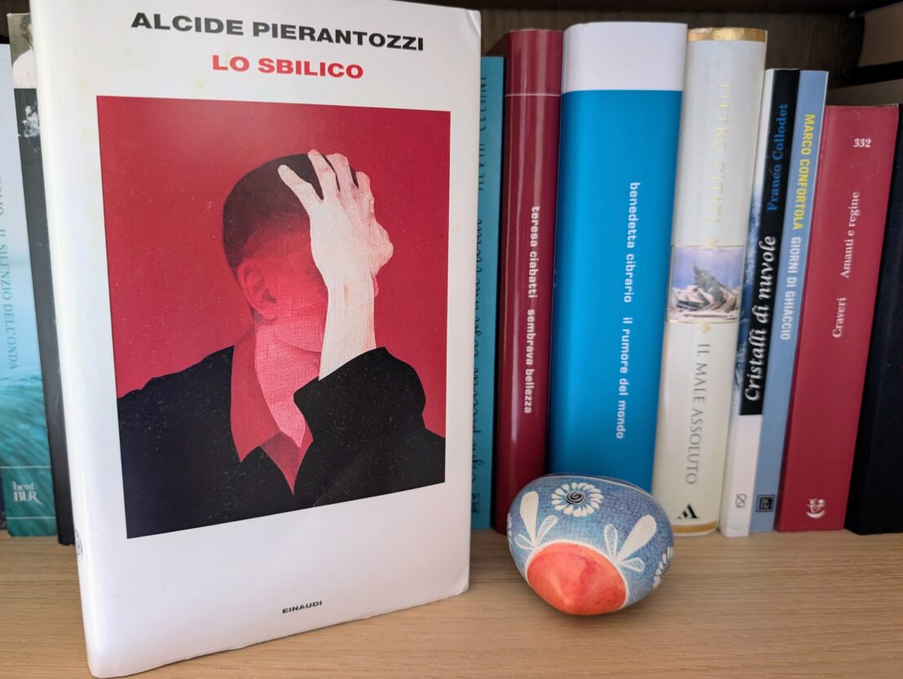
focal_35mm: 26
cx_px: 417
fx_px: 679
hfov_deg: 67.1
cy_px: 321
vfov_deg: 53.1
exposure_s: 1/39.8
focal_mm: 6.9
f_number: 1.68
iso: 385
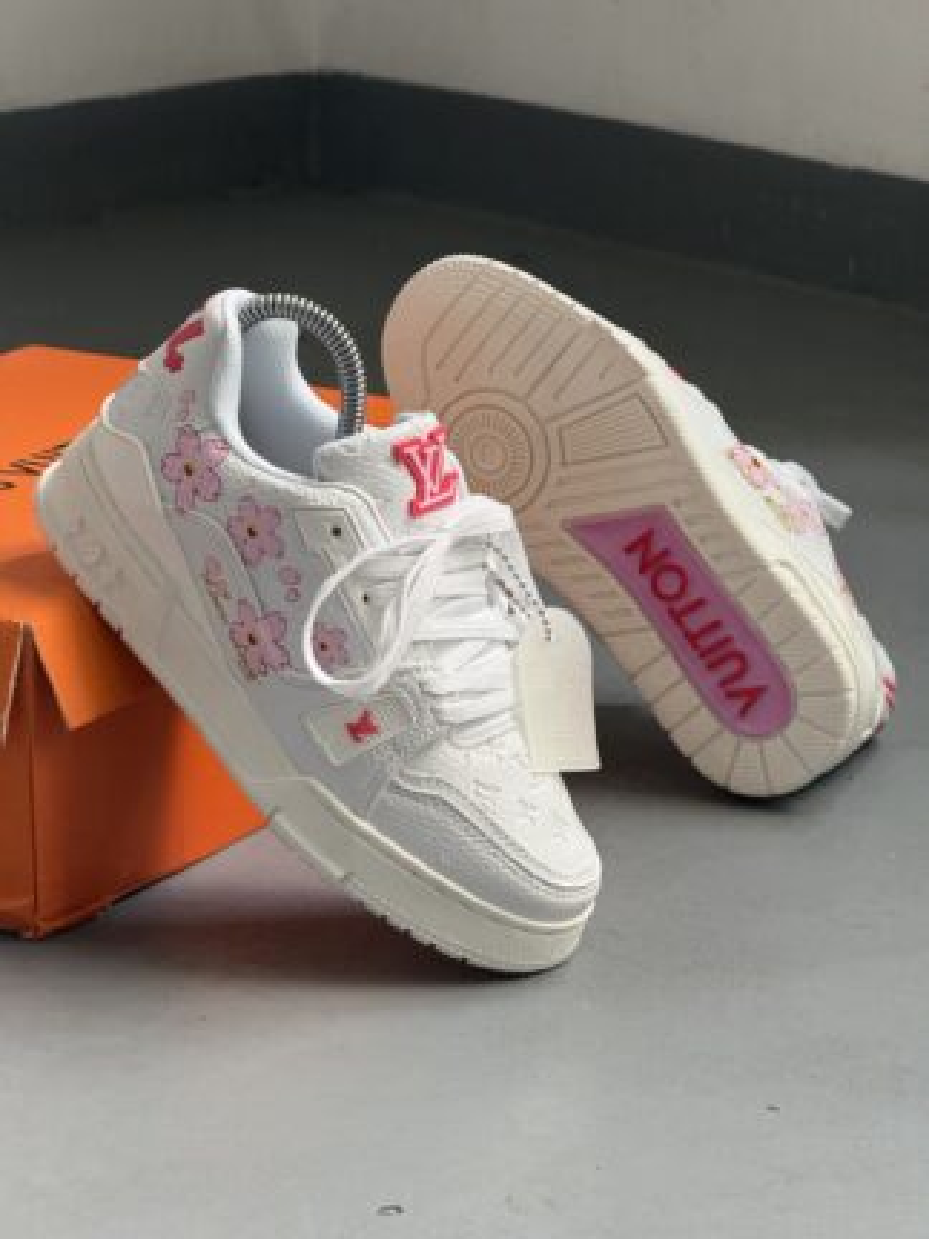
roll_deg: -0.7
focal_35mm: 120
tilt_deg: -15.7
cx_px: 464
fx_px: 4294
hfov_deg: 12.3
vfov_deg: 16.4
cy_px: 620
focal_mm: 15.66
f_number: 2.8
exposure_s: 1/70
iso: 320
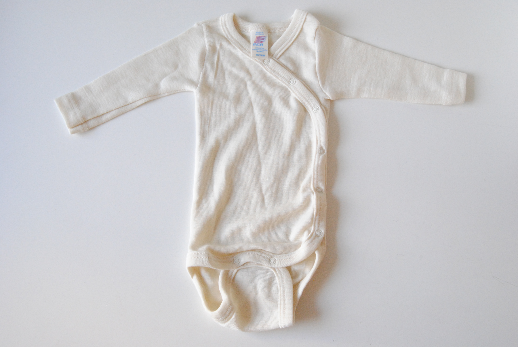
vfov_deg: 34.3
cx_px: 259
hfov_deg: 49.5
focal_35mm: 39
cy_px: 174
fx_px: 562
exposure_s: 1/13
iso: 1600
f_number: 14
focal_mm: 26
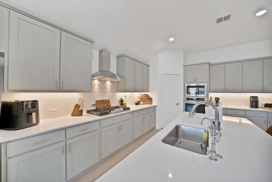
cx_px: 136
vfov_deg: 90.1
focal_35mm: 12
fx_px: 91
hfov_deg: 112.6
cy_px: 91
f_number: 9
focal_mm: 12
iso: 640
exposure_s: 1/4
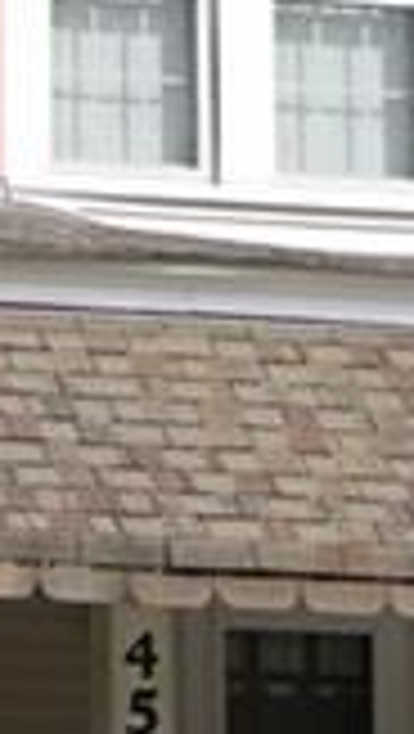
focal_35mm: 460
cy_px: 446
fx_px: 8954
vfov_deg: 4.7
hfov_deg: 2.6
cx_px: -162
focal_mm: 70
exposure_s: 1/160
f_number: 7.1
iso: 50
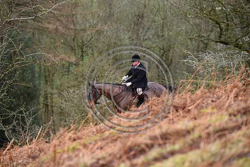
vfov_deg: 7.8
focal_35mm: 175
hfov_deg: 11.8
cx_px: 125
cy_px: 84
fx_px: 1215
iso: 560
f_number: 4.5
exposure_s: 1/800
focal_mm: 175
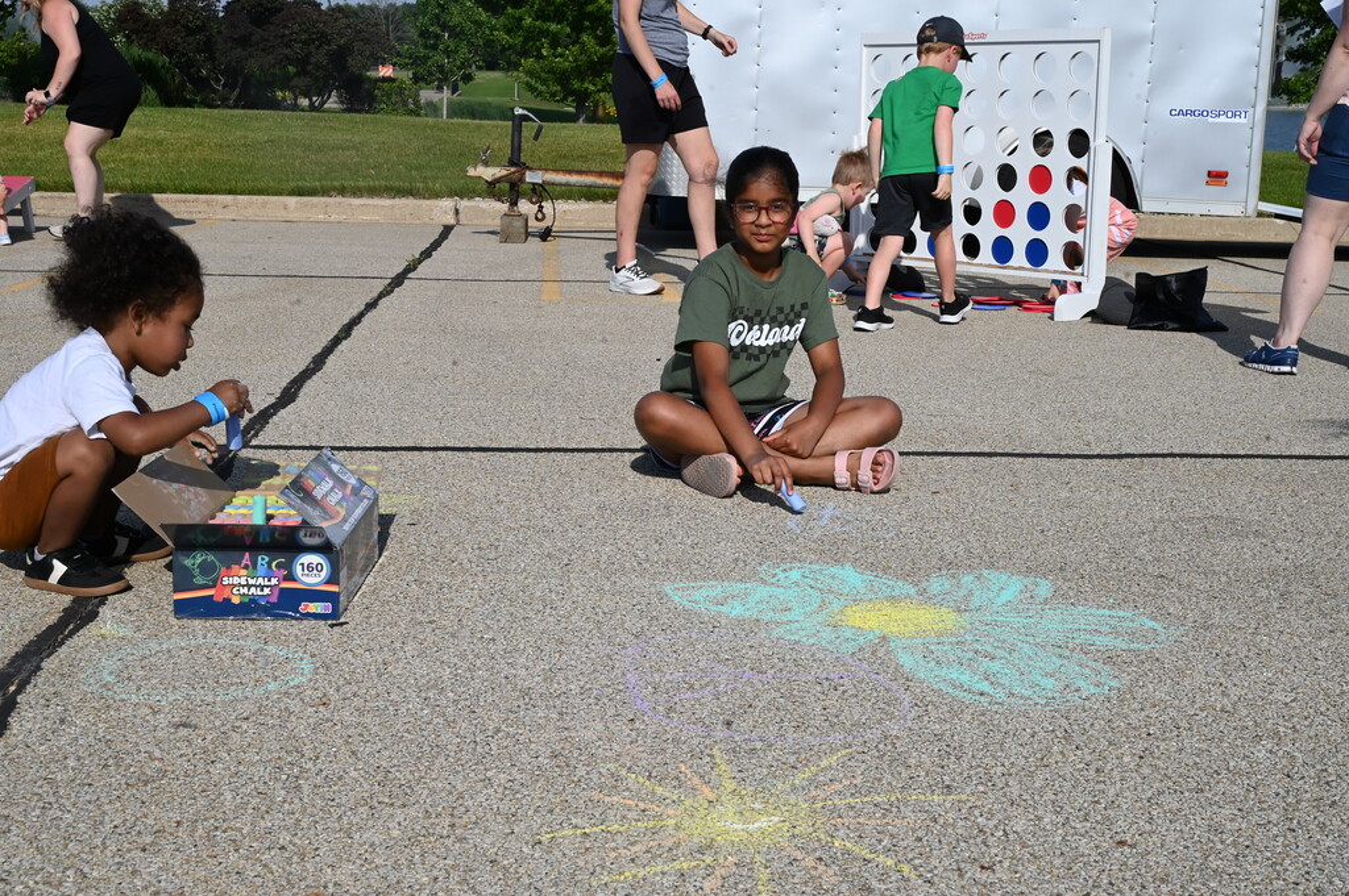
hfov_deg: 41.9
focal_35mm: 47
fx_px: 1760
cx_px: 674
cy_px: 448
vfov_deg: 28.6
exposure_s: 1/1000
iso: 800
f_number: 16
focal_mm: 47
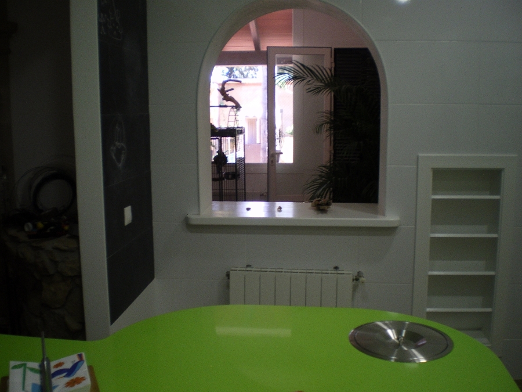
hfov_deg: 51.4
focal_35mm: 36
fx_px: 543
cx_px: 261
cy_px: 196
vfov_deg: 39.7
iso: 160
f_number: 3.1
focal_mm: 6.3
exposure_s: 1/50
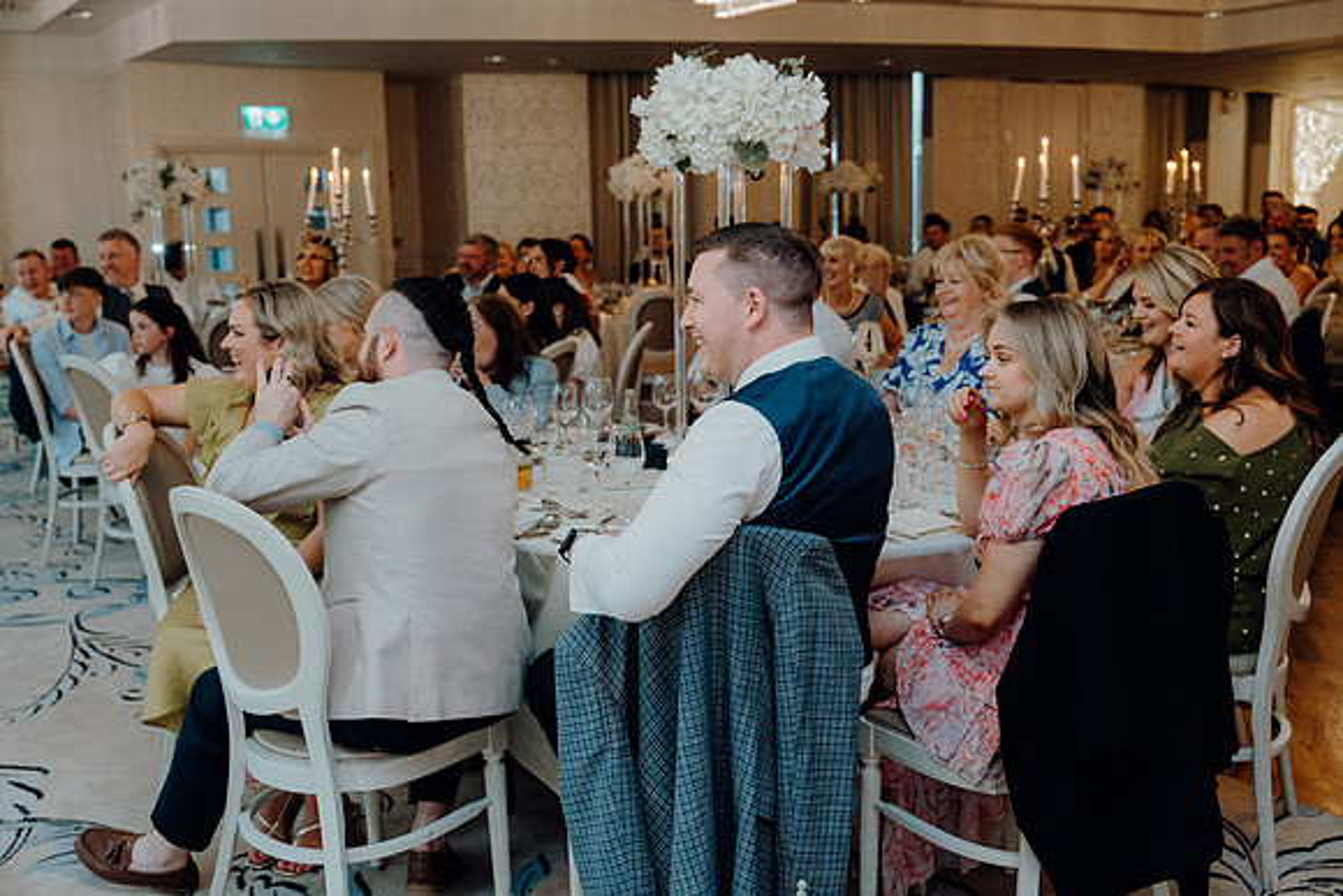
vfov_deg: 36.0
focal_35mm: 37
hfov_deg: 51.9
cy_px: 448
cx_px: 672
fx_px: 1381
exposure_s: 1/160
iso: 2500
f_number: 3.5
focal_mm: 37
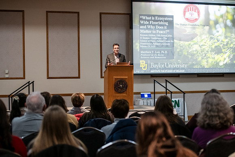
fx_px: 457
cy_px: 78
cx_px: 118
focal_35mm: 70
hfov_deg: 28.8
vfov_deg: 19.5
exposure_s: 1/200
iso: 2500
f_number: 3.2
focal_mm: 70
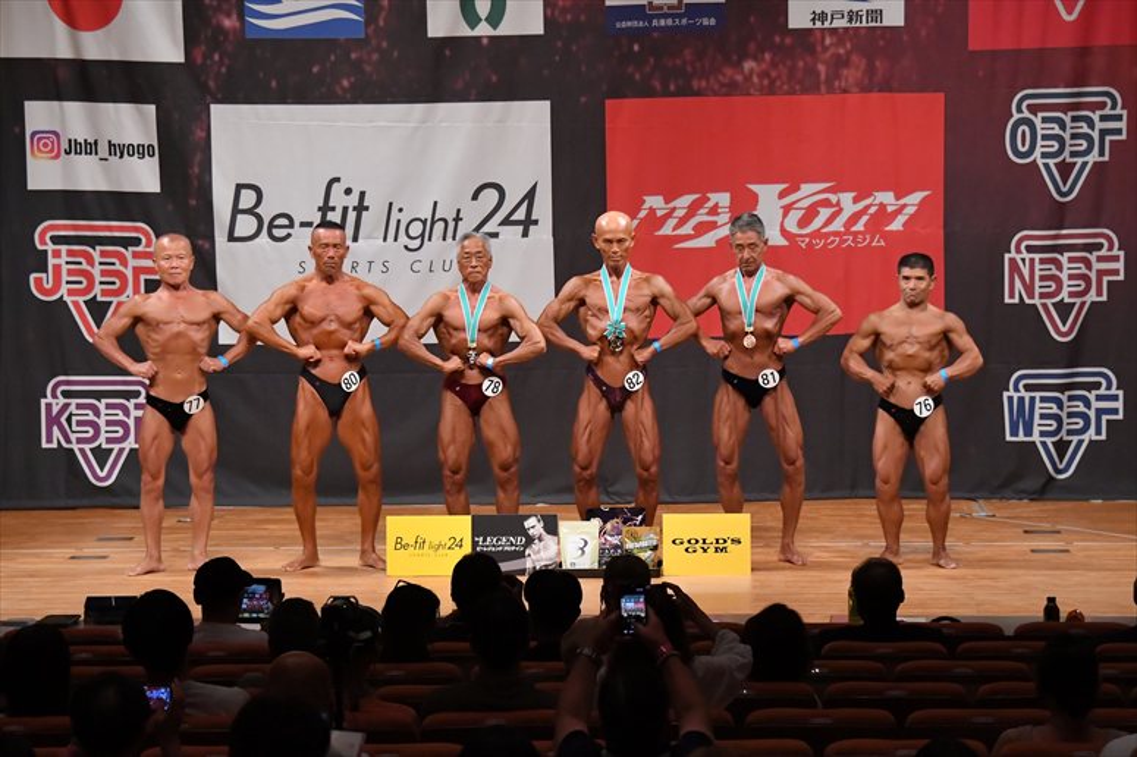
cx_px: 568
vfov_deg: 9.9
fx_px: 4356
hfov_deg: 14.9
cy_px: 378
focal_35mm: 138
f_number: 5.6
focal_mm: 92
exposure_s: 1/400
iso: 6400
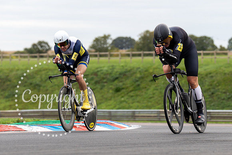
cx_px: 165
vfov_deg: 5.6
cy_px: 89
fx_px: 1587
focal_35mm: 246
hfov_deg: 8.4
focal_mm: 152
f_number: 4.5
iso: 200
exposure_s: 1/800
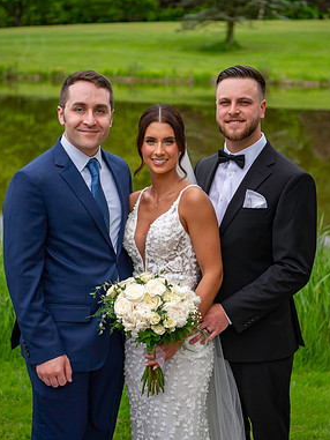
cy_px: 221
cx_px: 198
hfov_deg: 19.4
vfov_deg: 25.7
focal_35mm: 76
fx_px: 965
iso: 400
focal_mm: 52
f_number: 3.2
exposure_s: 1/3200
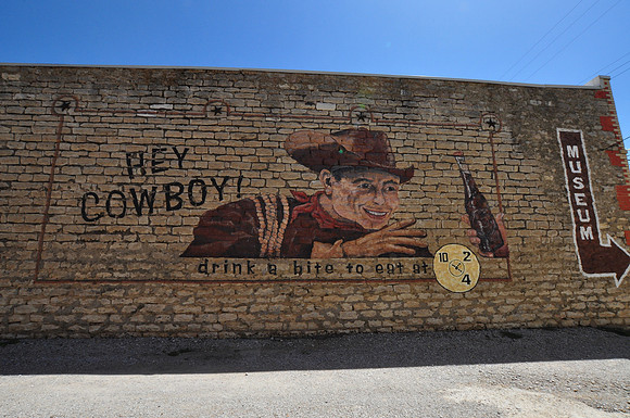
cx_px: 315
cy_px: 209
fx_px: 262
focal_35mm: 15
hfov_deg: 100.5
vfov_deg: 77.2
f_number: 18
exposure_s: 1/160
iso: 400
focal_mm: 10
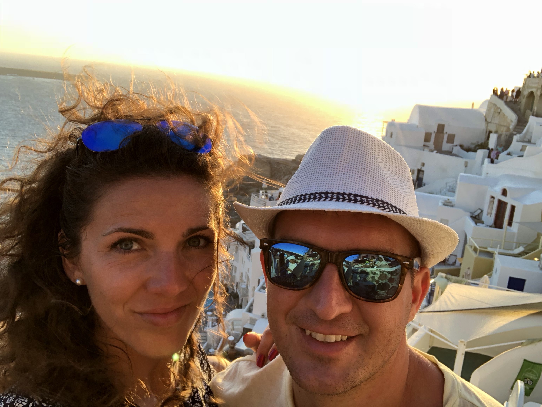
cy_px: 204
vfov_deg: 44.2
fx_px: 501
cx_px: 271
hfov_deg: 56.8
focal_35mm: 32
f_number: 2.2
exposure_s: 1/120
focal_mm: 2.87
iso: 50
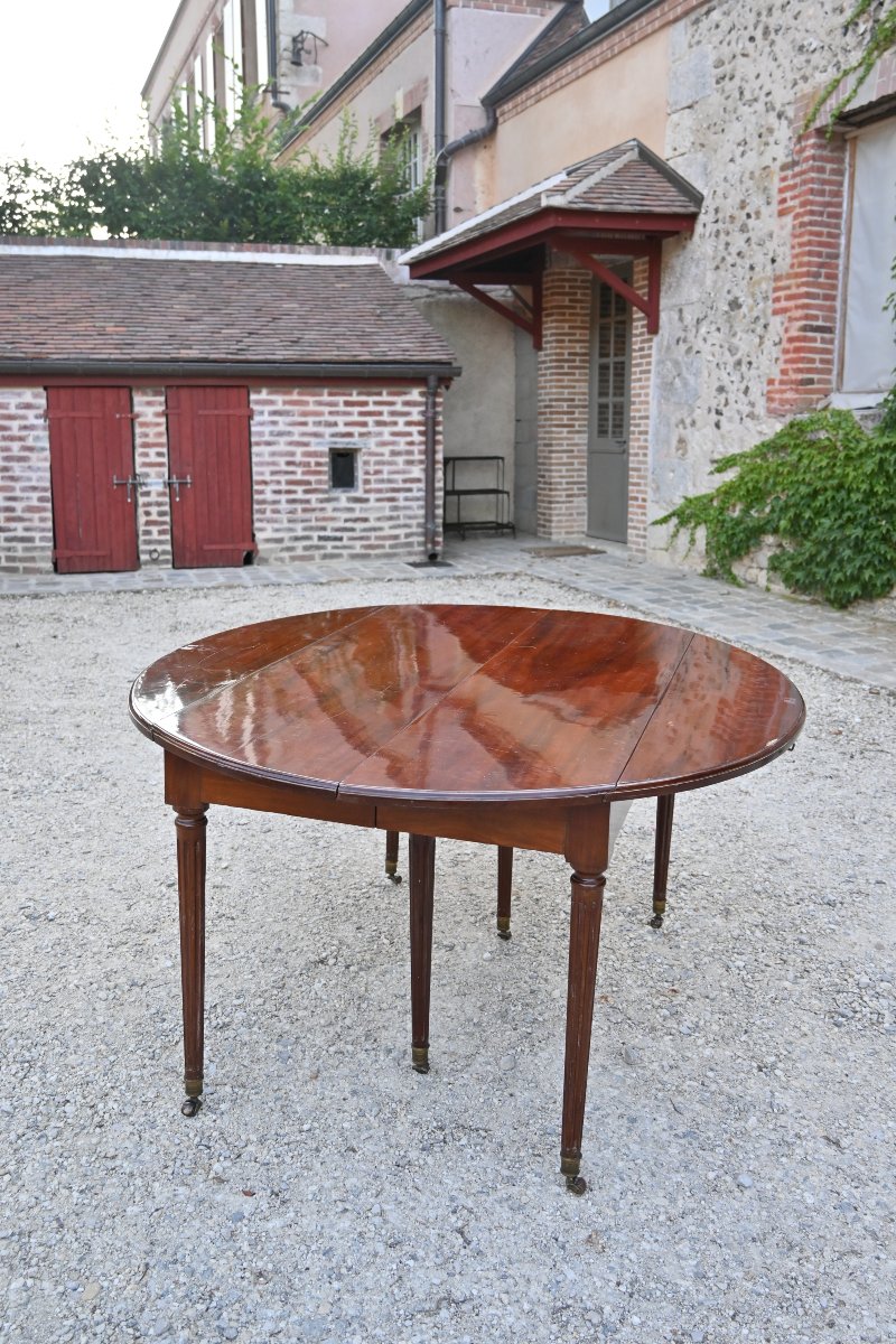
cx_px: 448
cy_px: 672
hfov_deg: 40.0
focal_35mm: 33
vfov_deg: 57.2
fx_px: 1232
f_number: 4
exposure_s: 1/250
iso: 360
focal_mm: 22
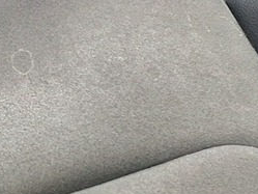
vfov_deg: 9.4
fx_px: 992
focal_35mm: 133
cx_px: -4
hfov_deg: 14.6
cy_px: -336
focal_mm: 5.54
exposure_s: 1/50
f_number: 1.8
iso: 250
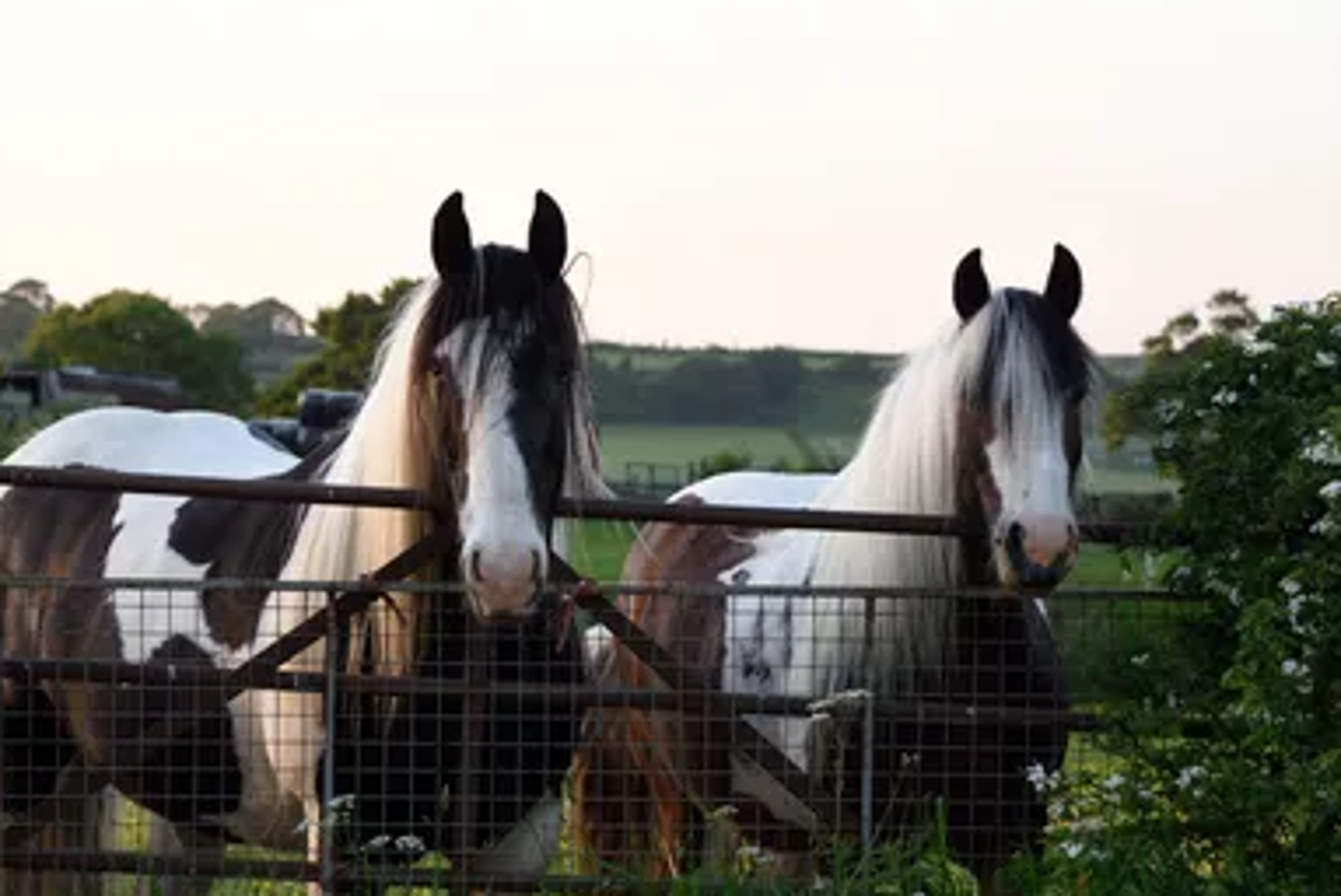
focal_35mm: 137
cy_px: 564
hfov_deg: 14.9
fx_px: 5107
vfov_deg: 10.0
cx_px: 525
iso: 1000
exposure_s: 1/125
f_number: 8
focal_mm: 105
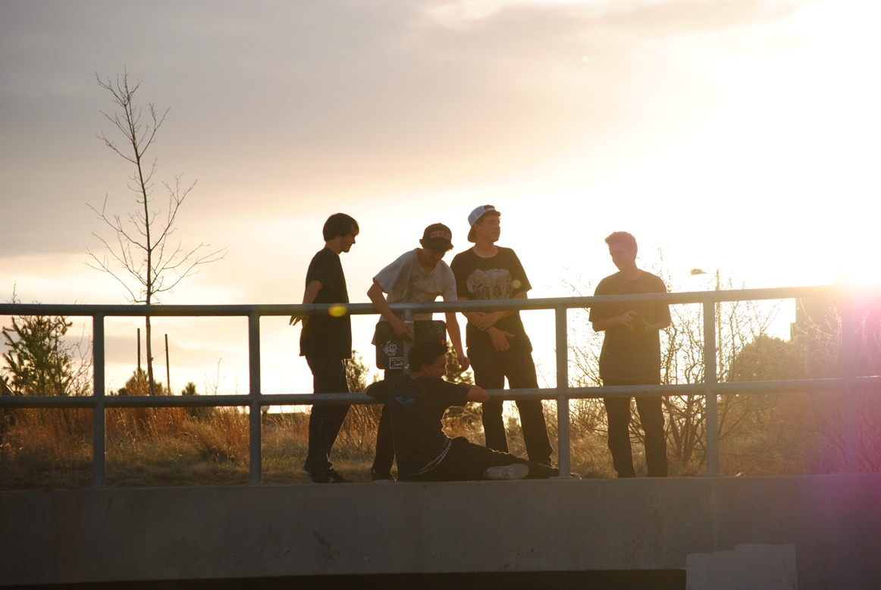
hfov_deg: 13.0
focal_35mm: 158
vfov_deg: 8.7
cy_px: 295
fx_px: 3859
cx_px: 440
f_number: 4.5
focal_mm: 105
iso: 400
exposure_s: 1/1000
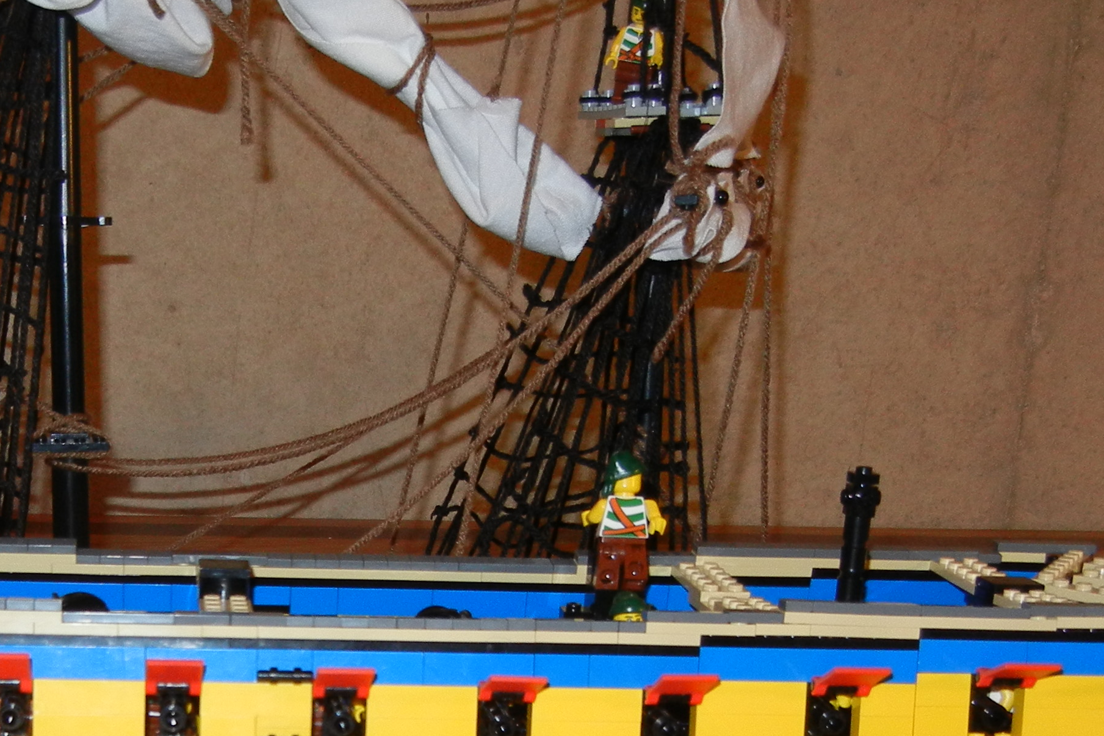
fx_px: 2116
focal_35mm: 69
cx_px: 231
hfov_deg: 28.7
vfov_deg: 18.8
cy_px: 857
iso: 200
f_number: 3.5
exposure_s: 1/30
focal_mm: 5.4
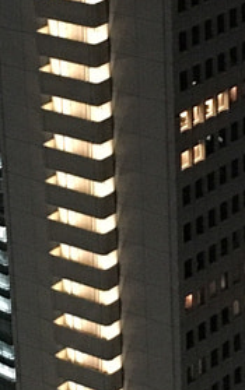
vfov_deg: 11.9
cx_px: 123
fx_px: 1875
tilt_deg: -22.1
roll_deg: +2.0
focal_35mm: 176
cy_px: 207
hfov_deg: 7.5
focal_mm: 4.15
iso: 500
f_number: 2.2
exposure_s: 1/15
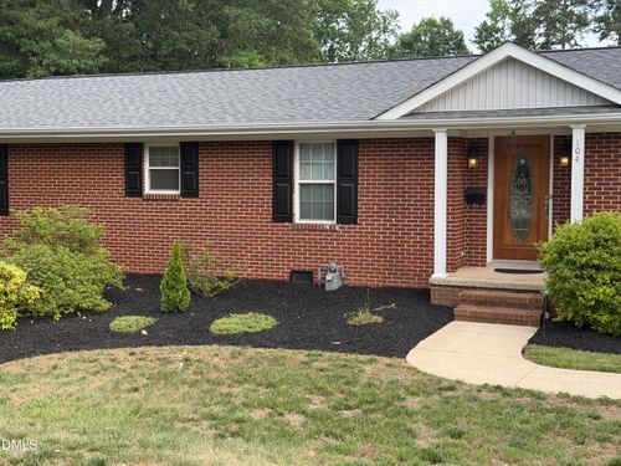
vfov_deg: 30.3
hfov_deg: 39.7
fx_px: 861
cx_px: 310
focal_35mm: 48
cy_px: 233
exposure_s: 1/405
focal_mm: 6.76
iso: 64
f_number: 1.78
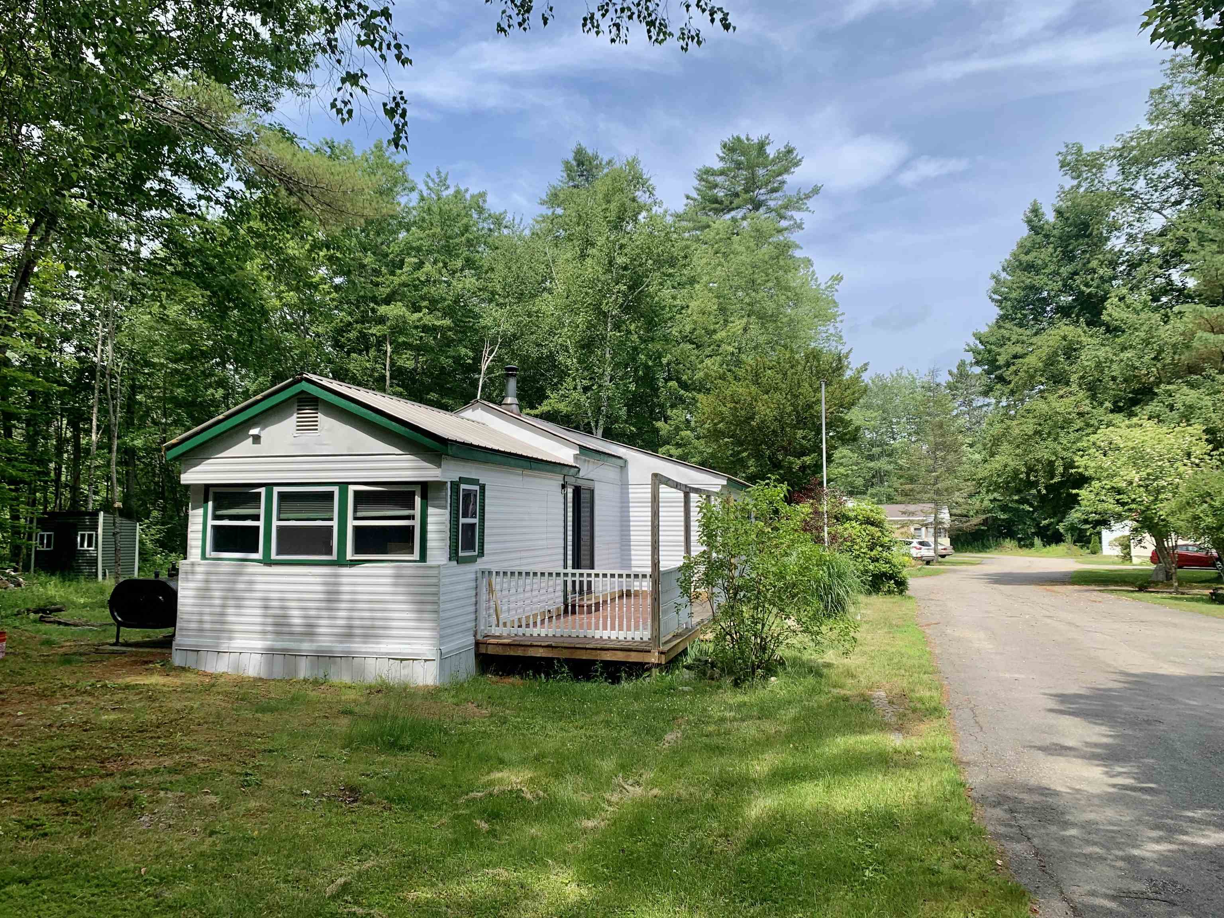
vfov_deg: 53.1
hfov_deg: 67.3
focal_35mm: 26
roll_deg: +0.5
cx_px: 612
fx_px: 919
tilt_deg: +4.9
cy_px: 459
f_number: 1.8
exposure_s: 1/1689
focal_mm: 4.25
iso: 25
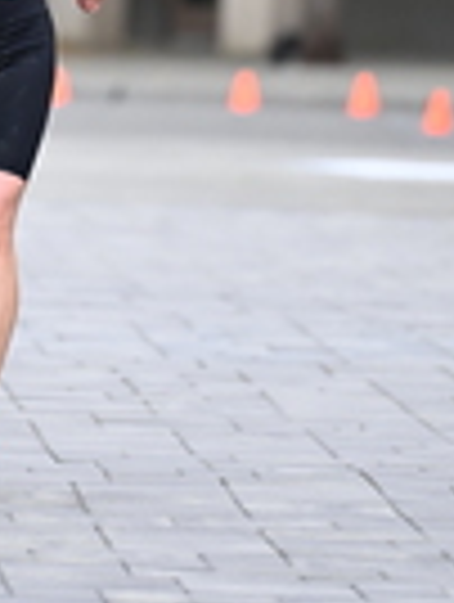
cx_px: 70
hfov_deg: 1.9
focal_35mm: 789
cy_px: -184
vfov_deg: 2.5
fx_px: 13754
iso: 640
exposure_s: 1/1600
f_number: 2.8
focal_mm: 200
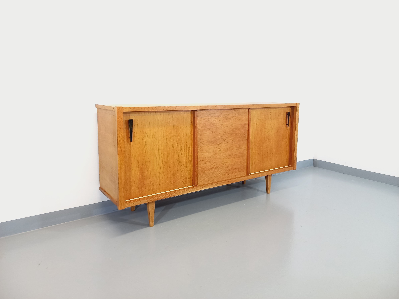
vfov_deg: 54.9
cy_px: 150
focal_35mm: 25
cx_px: 200
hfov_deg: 69.4
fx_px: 288
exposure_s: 1/49
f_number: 1.8
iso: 320
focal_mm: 4.65
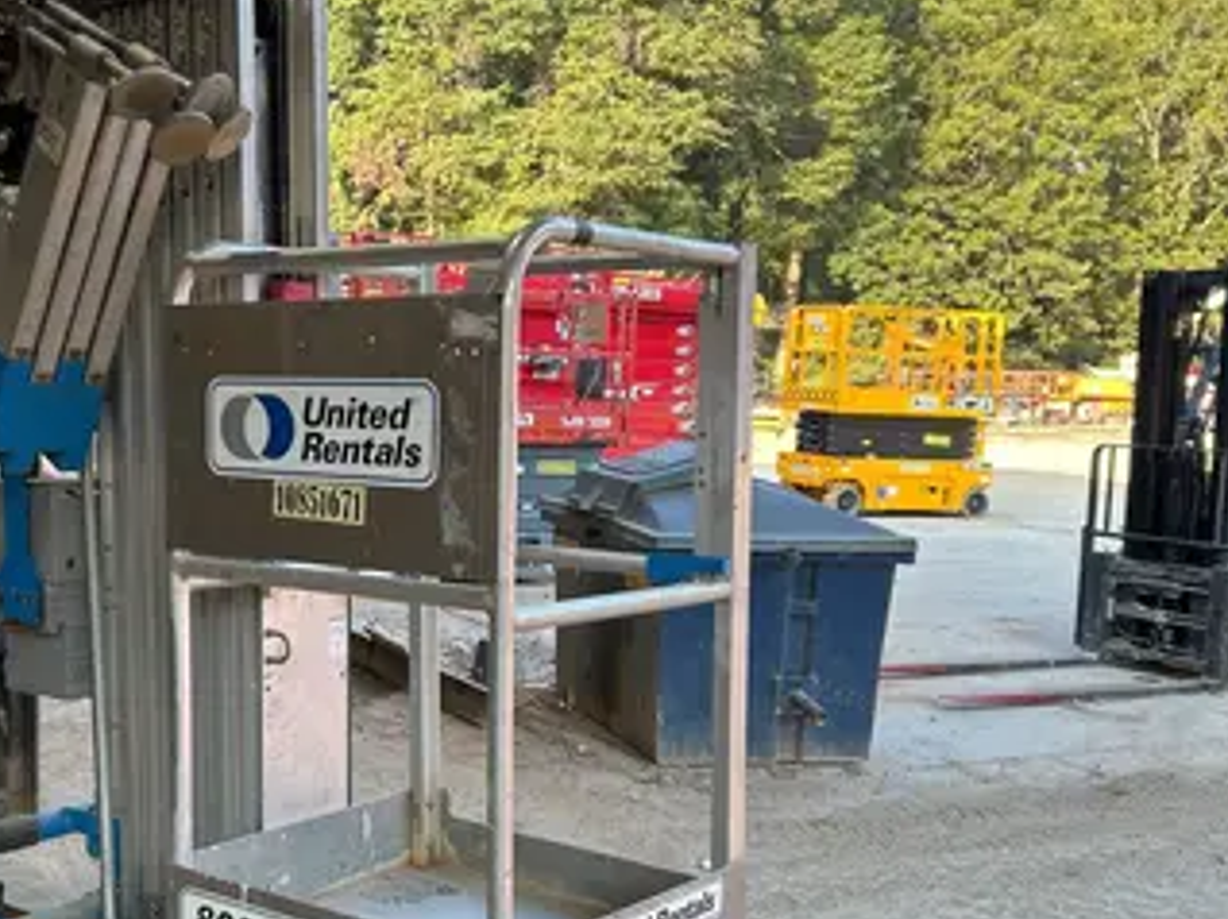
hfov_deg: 41.5
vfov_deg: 32.1
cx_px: 402
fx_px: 1595
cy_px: 535
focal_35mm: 45
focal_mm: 5.7
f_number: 1.5
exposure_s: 1/196
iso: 40
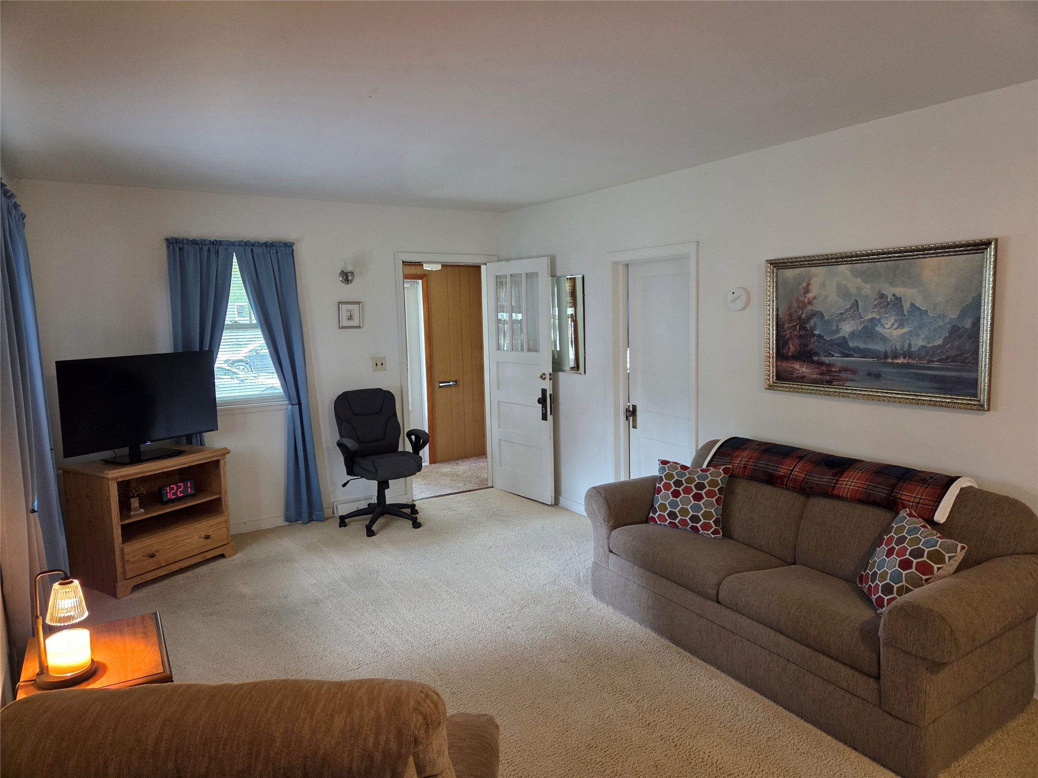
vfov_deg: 58.9
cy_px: 389
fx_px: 690
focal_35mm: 23
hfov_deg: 73.9
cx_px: 519
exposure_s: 1/120
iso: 500
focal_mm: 5.4
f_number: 1.8
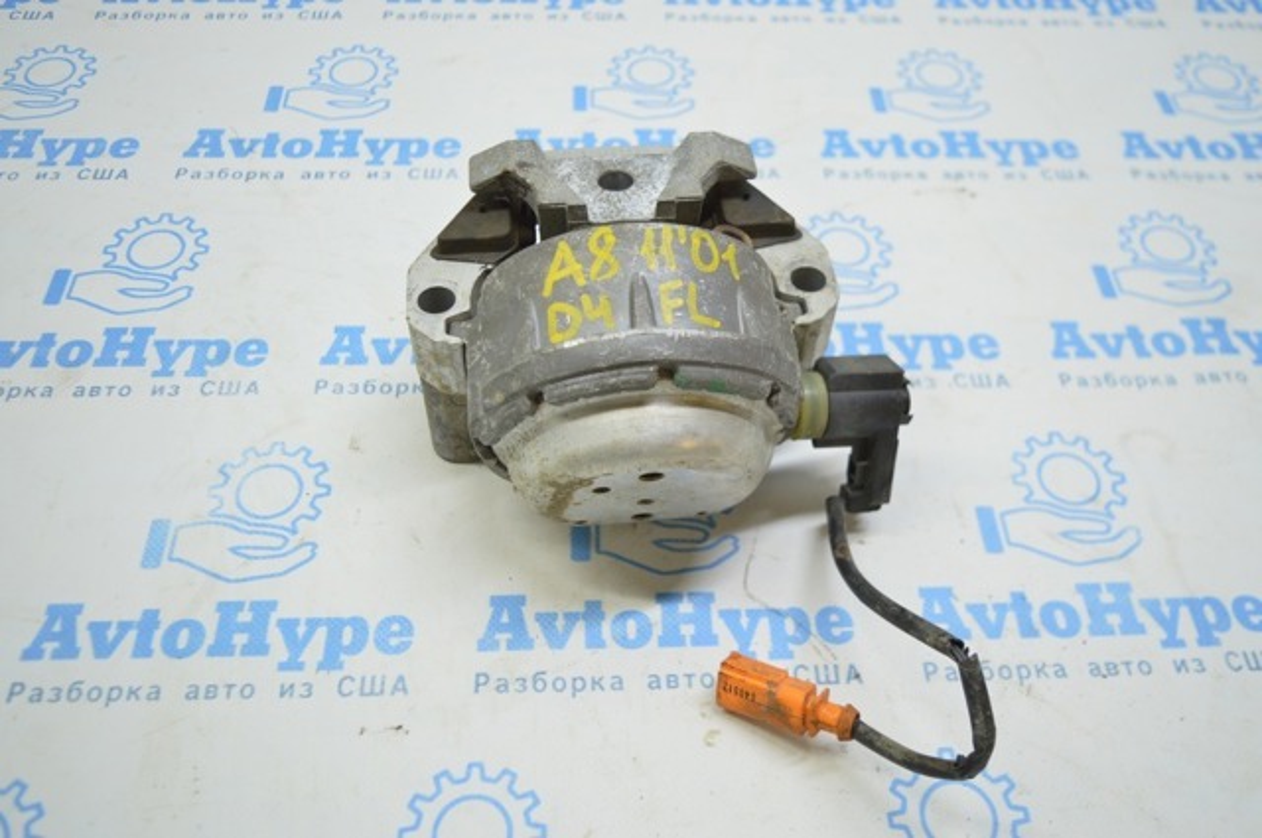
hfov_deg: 59.6
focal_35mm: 32
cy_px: 419
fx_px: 1103
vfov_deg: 41.6
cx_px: 631
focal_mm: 21
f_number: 3.8
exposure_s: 1/60
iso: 400
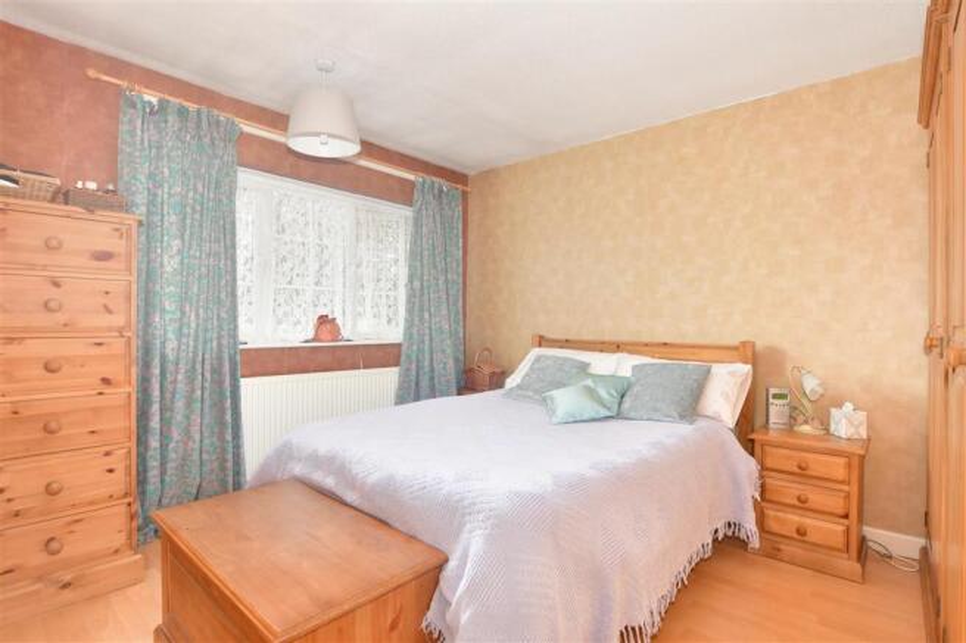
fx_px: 456
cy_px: 322
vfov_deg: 70.4
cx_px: 483
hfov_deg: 93.3
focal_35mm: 17
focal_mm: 11.5
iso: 500
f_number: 7.1
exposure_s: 1/60
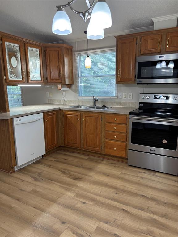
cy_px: 118
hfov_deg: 53.1
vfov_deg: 67.3
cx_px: 89
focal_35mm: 26
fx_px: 178
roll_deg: +0.8
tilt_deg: -10.3
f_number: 1.6
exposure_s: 1/60
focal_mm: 5.96
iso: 80
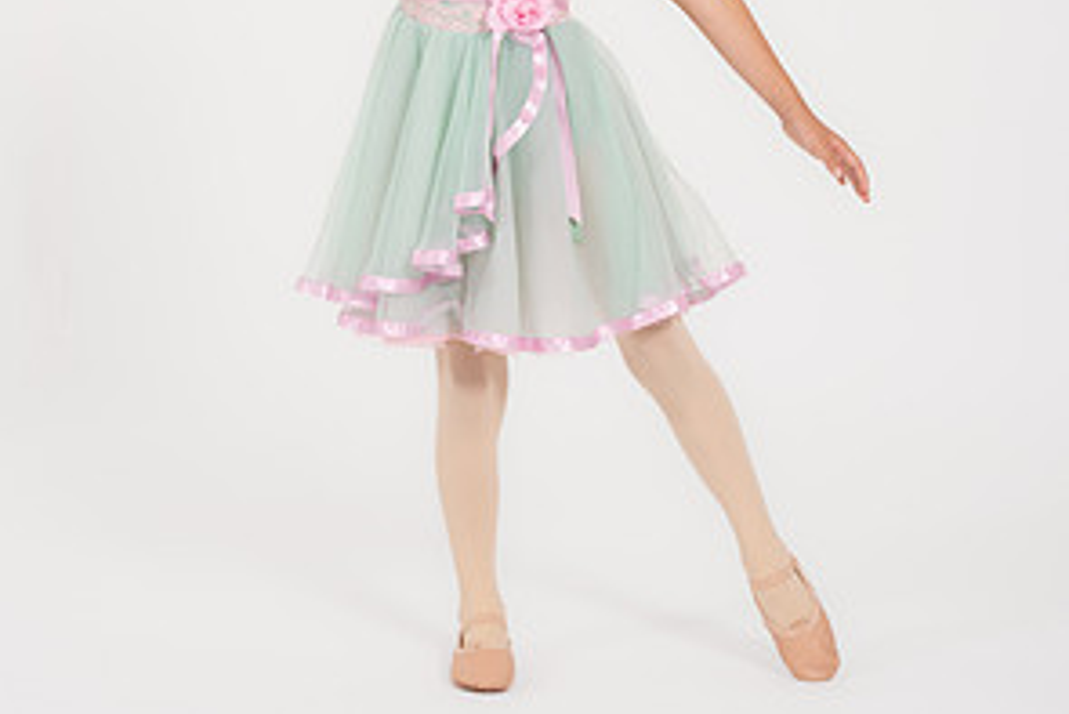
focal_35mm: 99
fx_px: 2941
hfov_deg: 20.6
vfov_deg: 13.6
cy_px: -43
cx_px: 529
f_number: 10
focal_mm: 65
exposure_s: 1/125
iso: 500
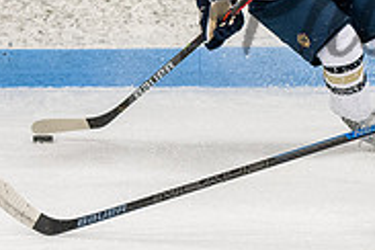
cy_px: -28
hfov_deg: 3.4
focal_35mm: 609
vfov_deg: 2.3
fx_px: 6343
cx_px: 219
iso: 2000
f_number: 3.2
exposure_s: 1/800
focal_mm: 100
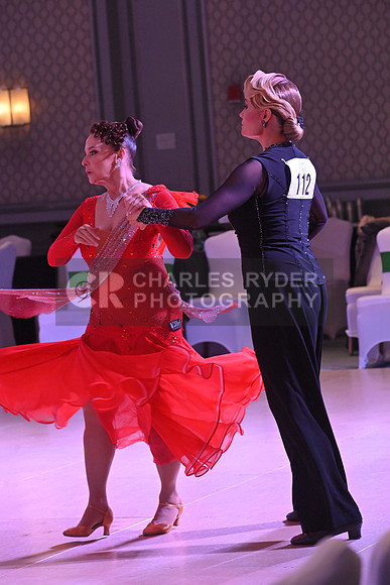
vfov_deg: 13.2
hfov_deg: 8.9
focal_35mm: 155
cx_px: 195
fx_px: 2517
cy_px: 292
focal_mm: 155
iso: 5000
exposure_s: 1/320
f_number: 8
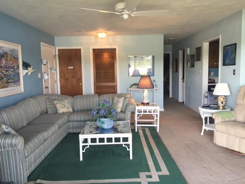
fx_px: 205
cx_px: 122
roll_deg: +0.8
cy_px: 92
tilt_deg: -4.6
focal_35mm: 29
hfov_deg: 61.7
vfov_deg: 48.2
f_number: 2.2
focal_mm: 4.15
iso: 40
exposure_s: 1/30
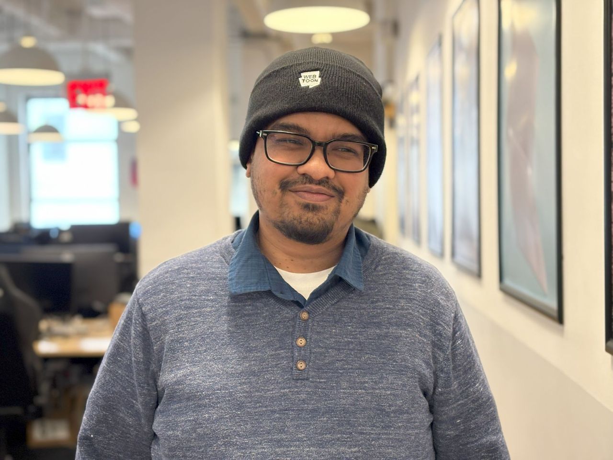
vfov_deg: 28.0
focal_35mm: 52
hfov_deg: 36.8
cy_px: 230
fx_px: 921
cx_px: 306
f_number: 1.6
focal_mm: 5.96
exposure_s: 1/40
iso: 100
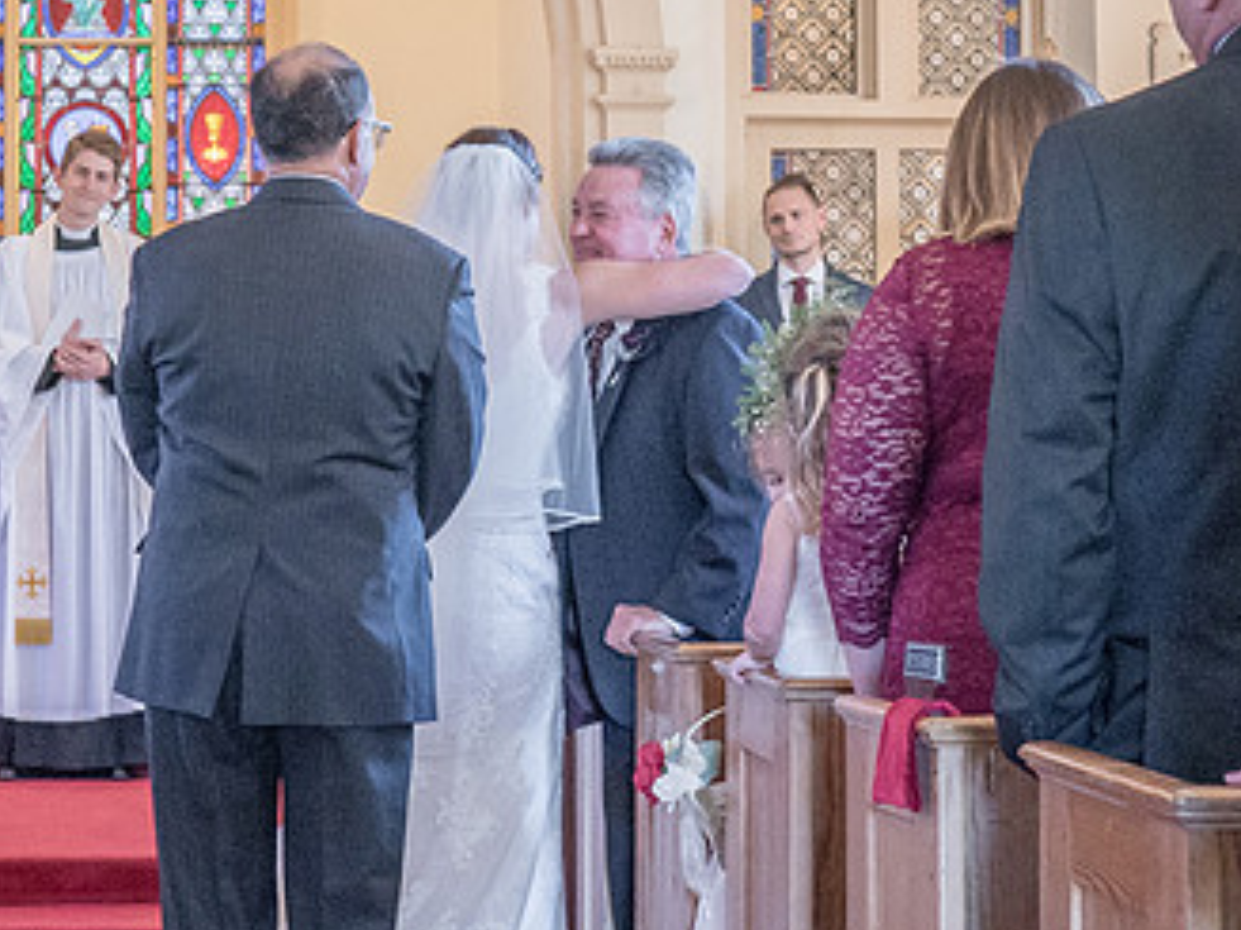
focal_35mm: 104
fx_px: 3727
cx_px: 460
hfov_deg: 18.9
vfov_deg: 14.2
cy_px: 291
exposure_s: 1/100
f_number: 4
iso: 2000
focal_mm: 35
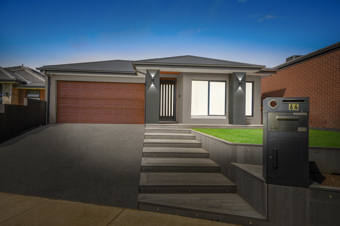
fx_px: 208
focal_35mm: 22
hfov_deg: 78.6
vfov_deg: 57.2
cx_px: 170
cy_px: 113
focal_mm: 22
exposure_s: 1/250
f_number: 9
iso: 100
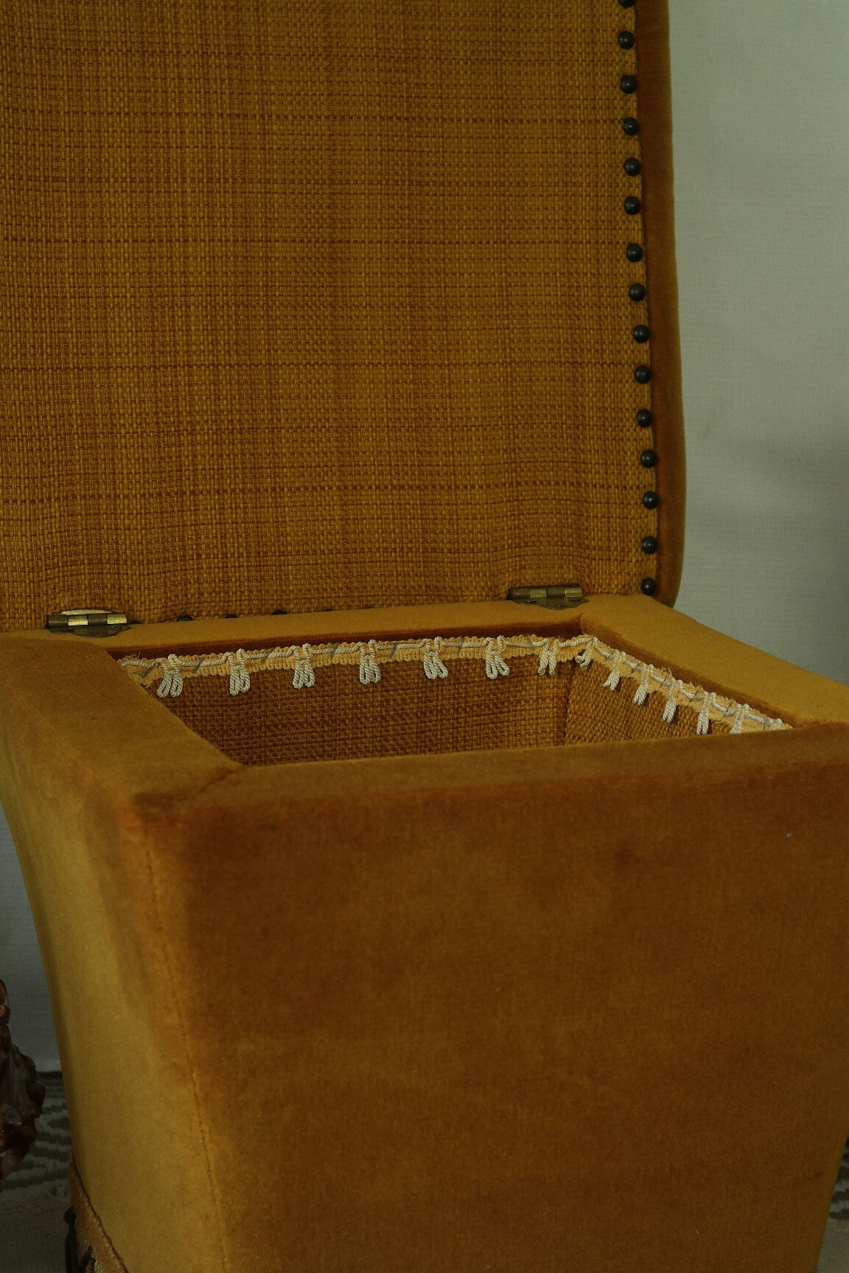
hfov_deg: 17.7
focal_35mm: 77
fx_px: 2724
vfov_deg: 26.3
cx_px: 424
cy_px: 636
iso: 400
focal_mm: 50
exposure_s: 1/30
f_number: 5.6
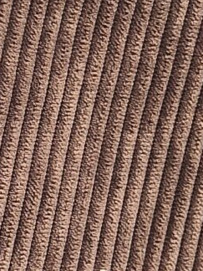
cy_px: 129
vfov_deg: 10.9
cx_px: 5
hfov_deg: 8.1
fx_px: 1423
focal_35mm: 182
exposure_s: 1/481
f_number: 1.65
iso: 50
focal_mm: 6.18
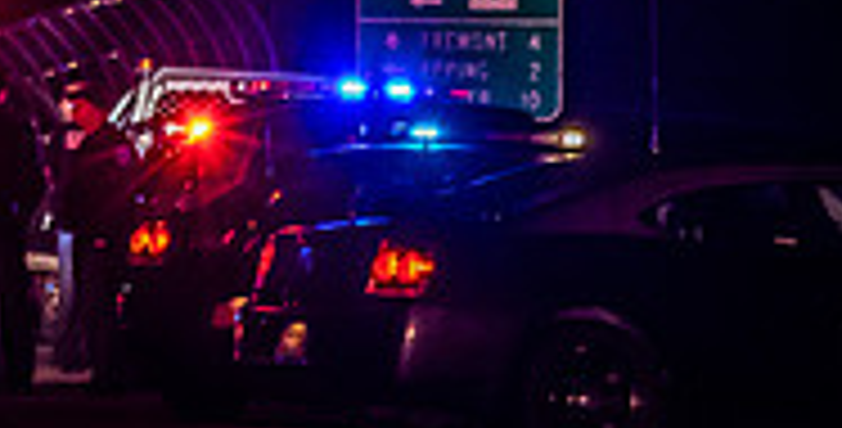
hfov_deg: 3.5
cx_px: -300
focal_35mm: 637
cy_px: 103
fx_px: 13903
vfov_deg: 1.8
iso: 2000
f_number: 4.8
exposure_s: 1/100
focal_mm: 120
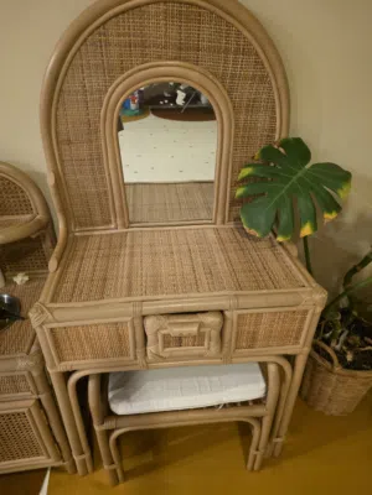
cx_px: 186
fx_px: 330
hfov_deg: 58.9
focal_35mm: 23
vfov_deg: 73.9
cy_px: 248
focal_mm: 6.25
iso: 1250
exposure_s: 1/100
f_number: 1.7
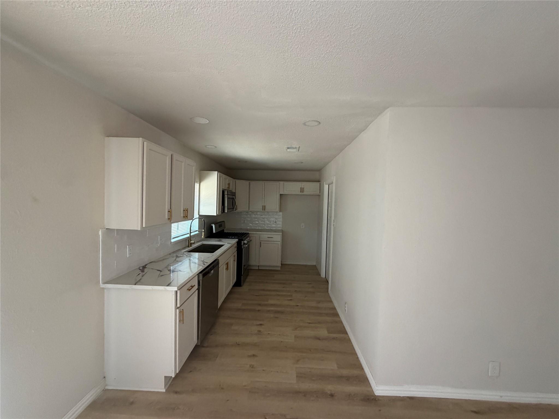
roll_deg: -1.1
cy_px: 210
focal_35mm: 14
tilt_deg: -3.6
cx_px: 280
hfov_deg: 102.1
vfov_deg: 85.7
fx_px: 226
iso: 320
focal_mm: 2.22
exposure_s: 1/115
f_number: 2.2
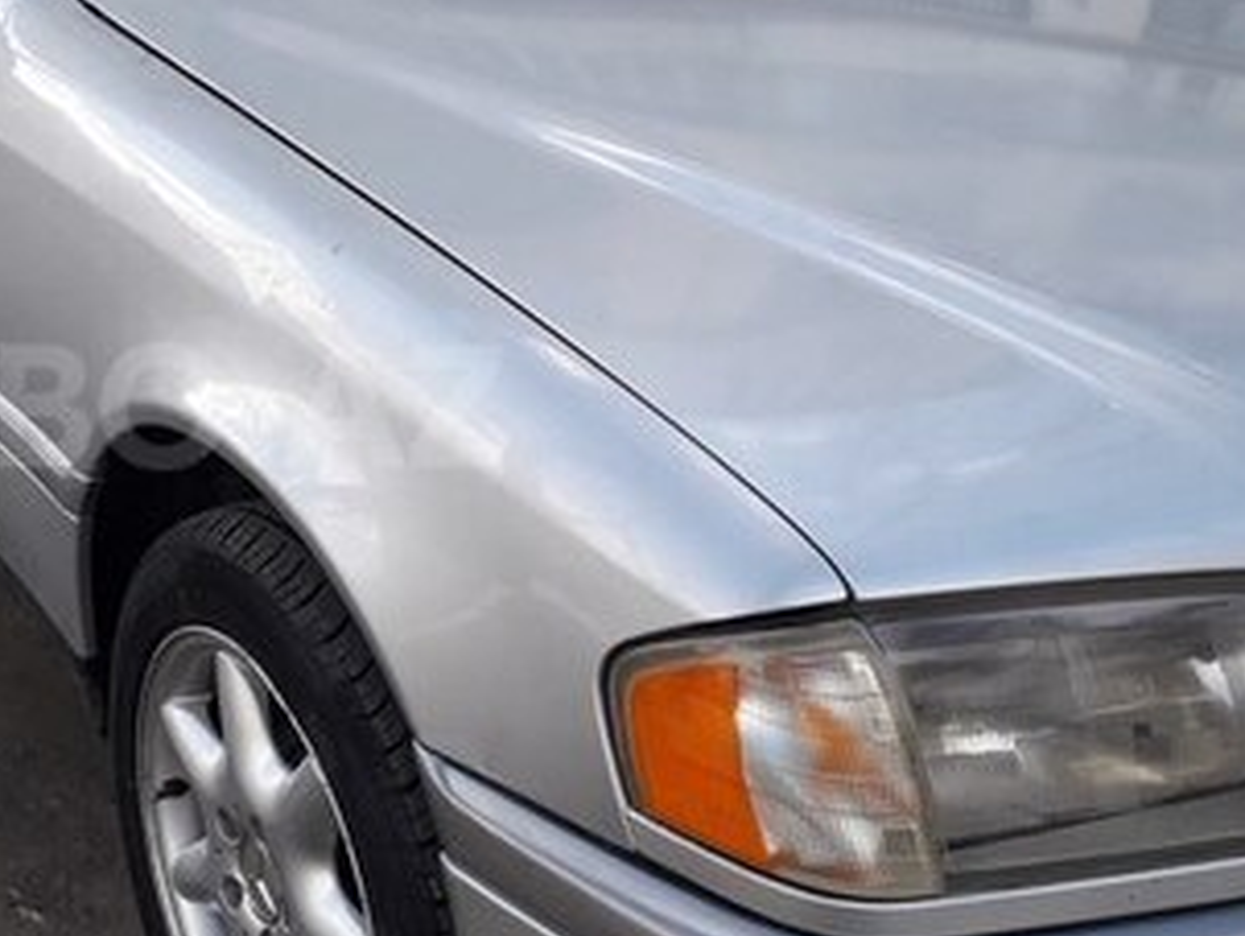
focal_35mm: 59
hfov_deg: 30.9
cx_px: 82
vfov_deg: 24.8
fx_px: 2124
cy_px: 406
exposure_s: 1/222
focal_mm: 3.6
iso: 40
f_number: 1.9
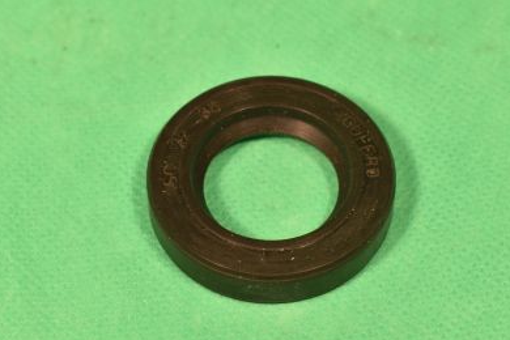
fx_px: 1796
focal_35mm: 127
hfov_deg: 16.2
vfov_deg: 10.8
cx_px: 258
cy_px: 177
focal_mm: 55
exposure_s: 1/100
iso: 360
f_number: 9
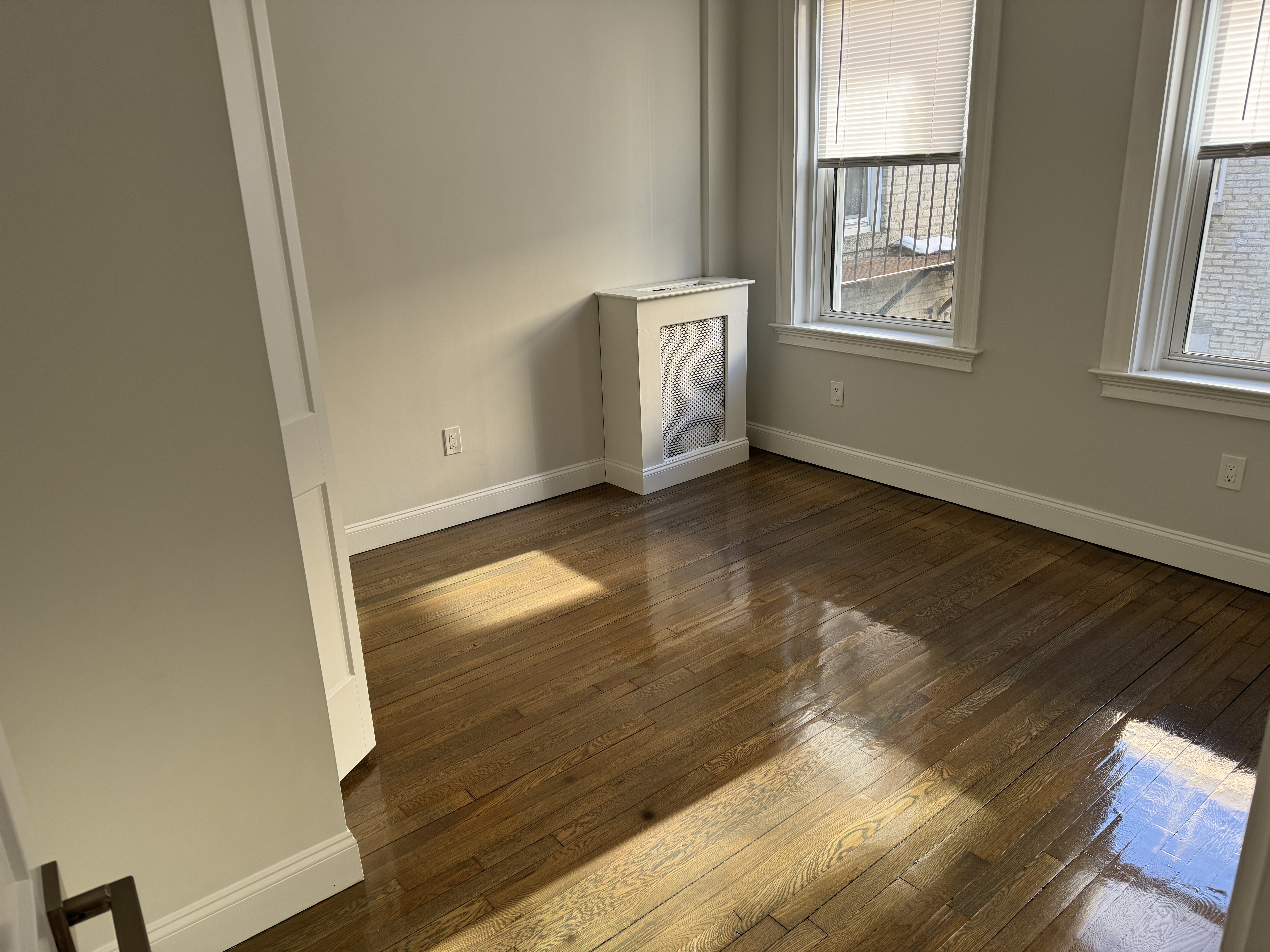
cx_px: 635
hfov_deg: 71.6
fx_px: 881
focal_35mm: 24
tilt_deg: -18.2
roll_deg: +1.6
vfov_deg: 56.8
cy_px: 476
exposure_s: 1/120
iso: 125
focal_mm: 6.86
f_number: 1.78
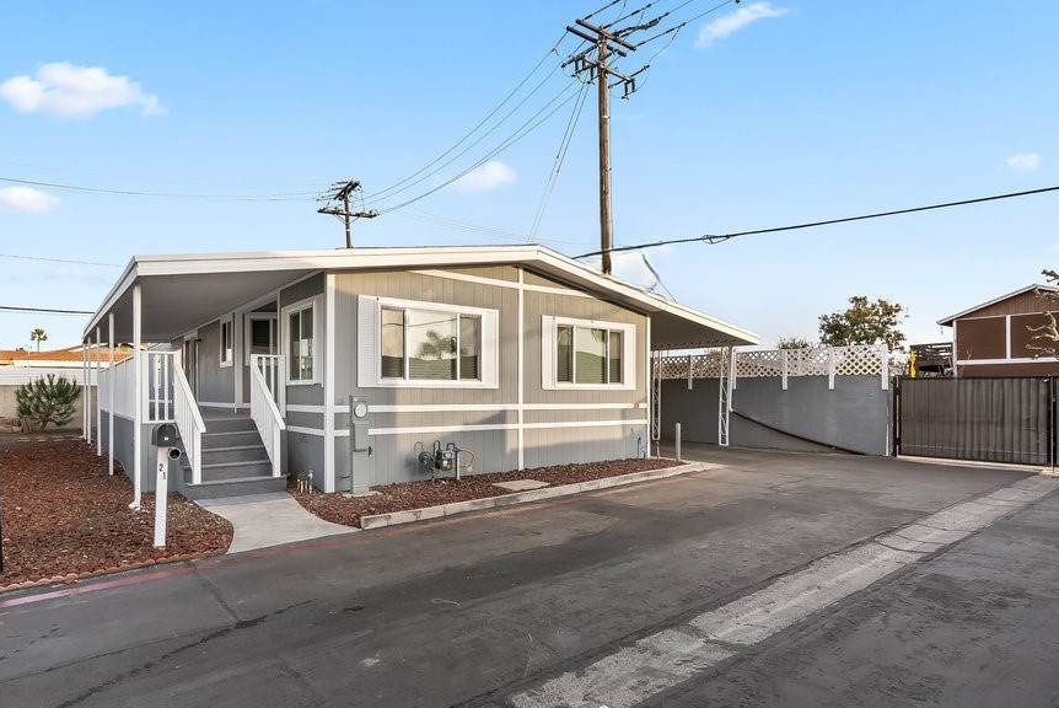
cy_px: 409
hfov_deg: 86.2
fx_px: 559
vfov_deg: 64.3
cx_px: 444
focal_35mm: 19
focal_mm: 16
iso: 320
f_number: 8
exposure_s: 1/80
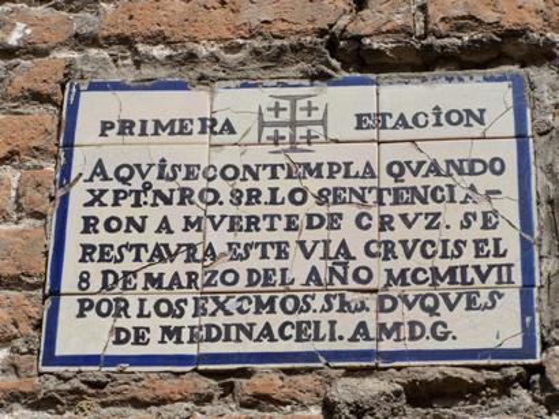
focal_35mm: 128
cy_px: 210
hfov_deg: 15.4
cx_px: 280
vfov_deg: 11.6
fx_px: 2066
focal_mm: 21.2
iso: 80
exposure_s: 1/800
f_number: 4.5
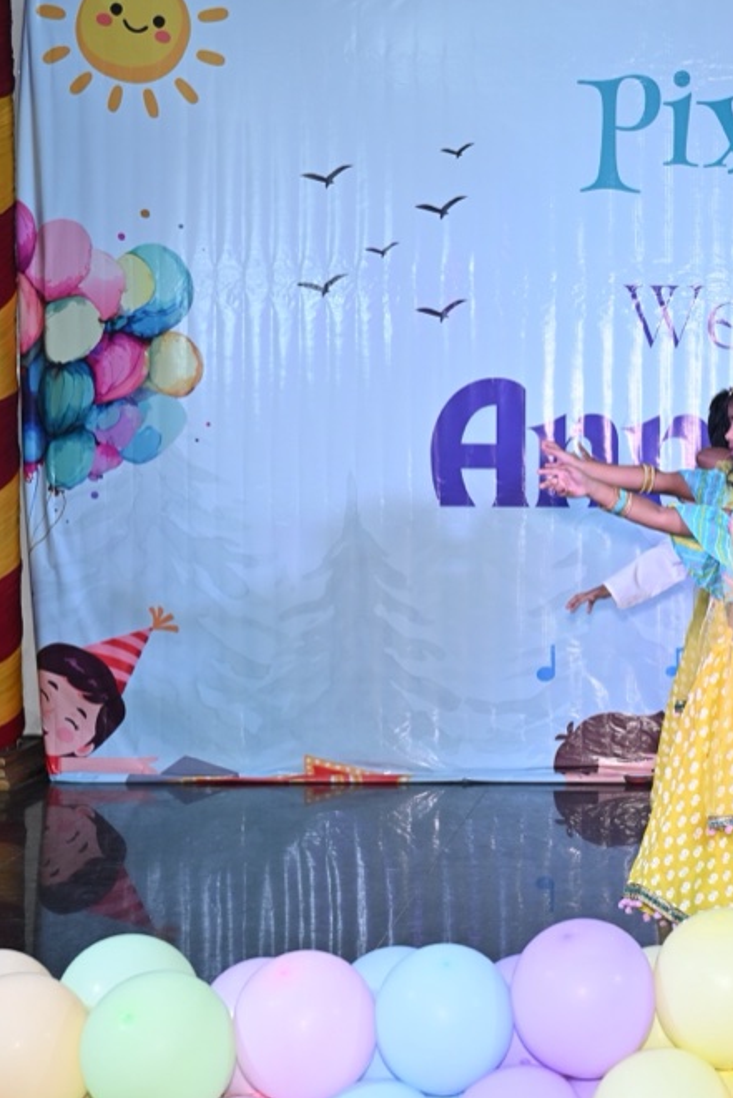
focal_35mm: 65
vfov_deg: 31.0
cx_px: 801
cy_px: 550
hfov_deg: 20.0
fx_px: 1984
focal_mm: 43
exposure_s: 1/160
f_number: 6.3
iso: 500
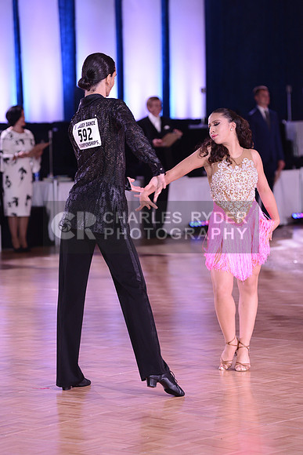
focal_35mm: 145
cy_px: 228
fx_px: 1829
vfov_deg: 14.2
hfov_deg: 9.5
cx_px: 152
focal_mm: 145
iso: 1600
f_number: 5
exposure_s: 1/250
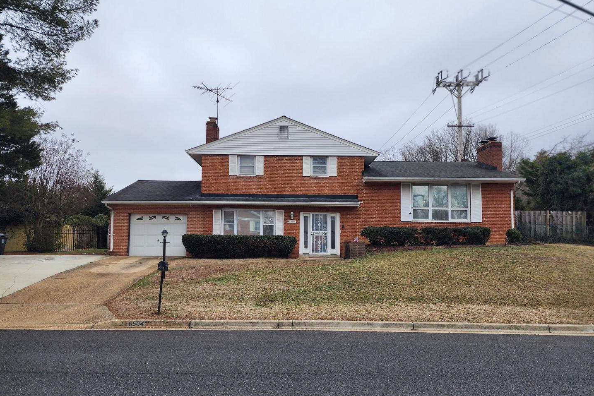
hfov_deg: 73.7
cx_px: 296
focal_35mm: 24
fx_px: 396
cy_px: 214
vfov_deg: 53.1
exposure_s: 1/269
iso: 12
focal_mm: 6.4
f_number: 1.8
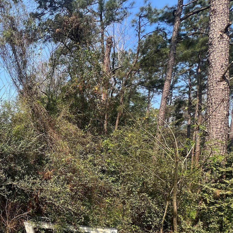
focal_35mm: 24
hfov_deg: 50.8
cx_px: -5
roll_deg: -1.4
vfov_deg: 62.7
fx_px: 183
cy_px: 163
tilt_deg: +0.2
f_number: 1.8
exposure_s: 1/359
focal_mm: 1.57
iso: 32
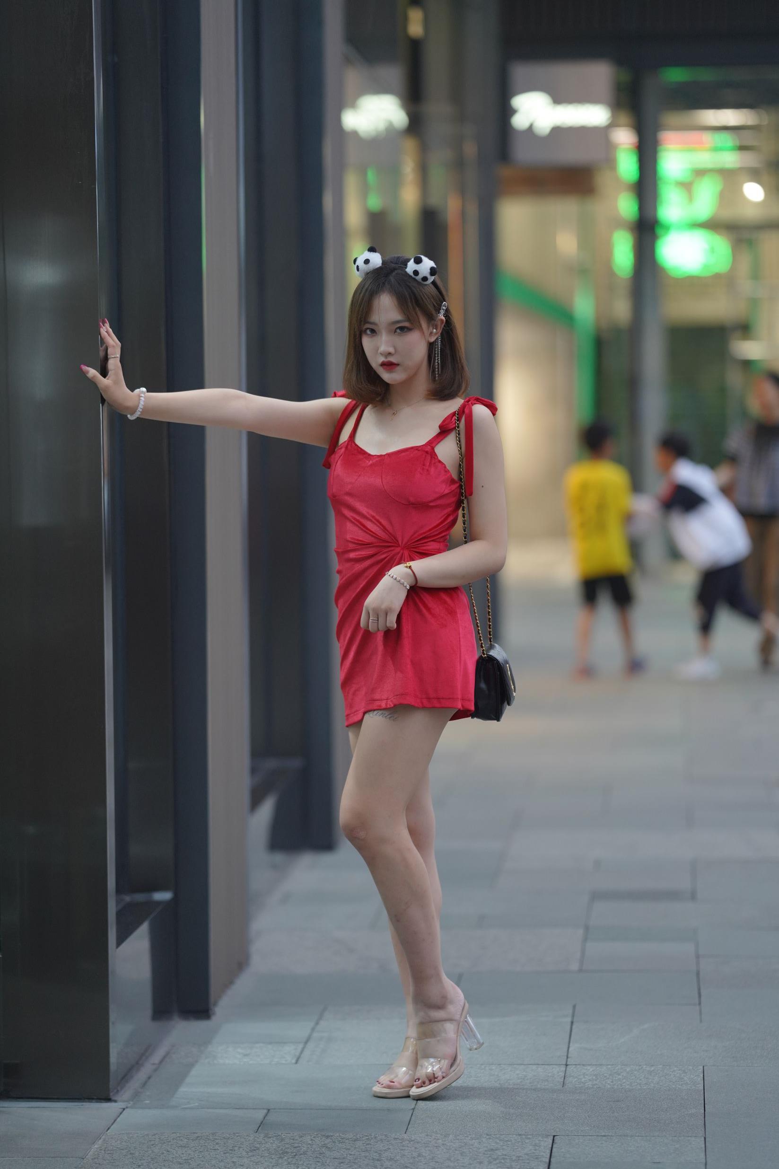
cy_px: 584
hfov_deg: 10.2
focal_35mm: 135
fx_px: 4382
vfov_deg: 15.2
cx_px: 390
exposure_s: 1/500
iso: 640
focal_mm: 135
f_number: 2
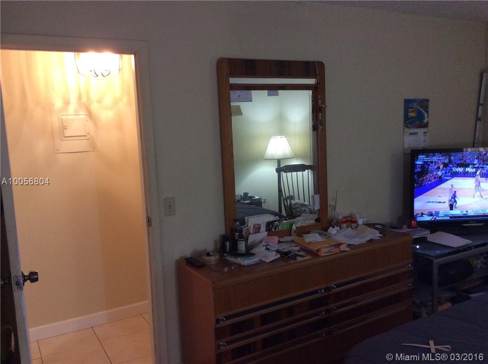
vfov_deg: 44.0
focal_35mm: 32
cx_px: 244
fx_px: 450
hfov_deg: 56.9
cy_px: 182
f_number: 2.4
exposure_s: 1/24
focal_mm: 3.3
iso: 125
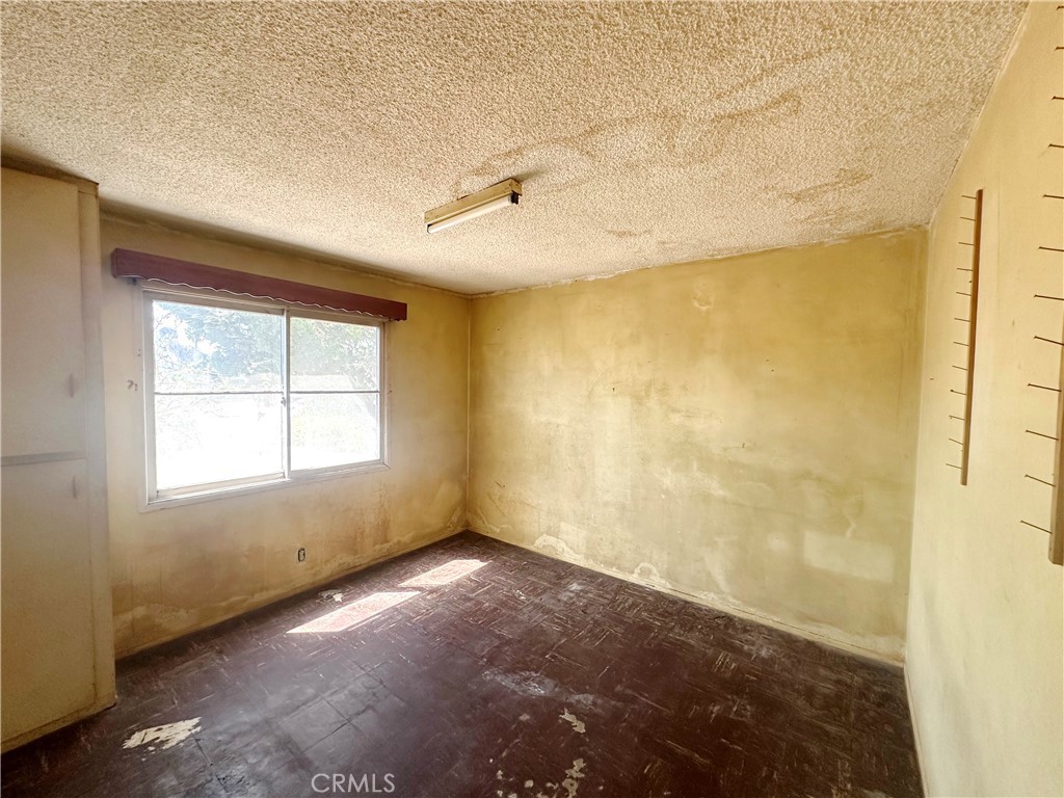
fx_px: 430
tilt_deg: -2.2
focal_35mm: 14
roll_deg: -0.3
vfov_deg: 85.7
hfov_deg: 102.1
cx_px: 532
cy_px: 399
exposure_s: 1/99
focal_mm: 2.22
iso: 200
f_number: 2.2
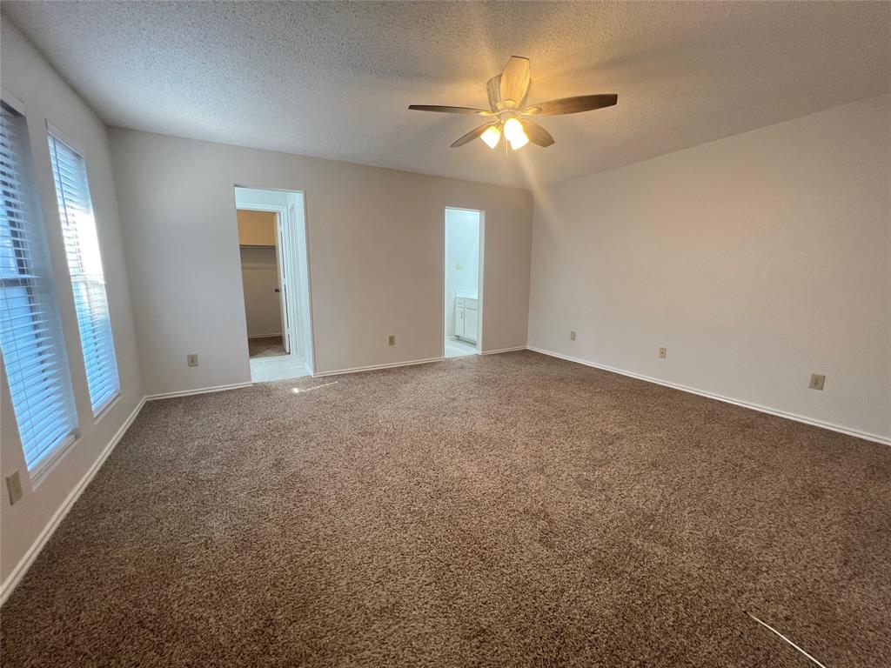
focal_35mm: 13
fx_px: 335
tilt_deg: -10.2
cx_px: 446
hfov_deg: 106.2
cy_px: 334
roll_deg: +0.2
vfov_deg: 89.9
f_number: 1.8
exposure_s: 1/120
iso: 160
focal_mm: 1.57
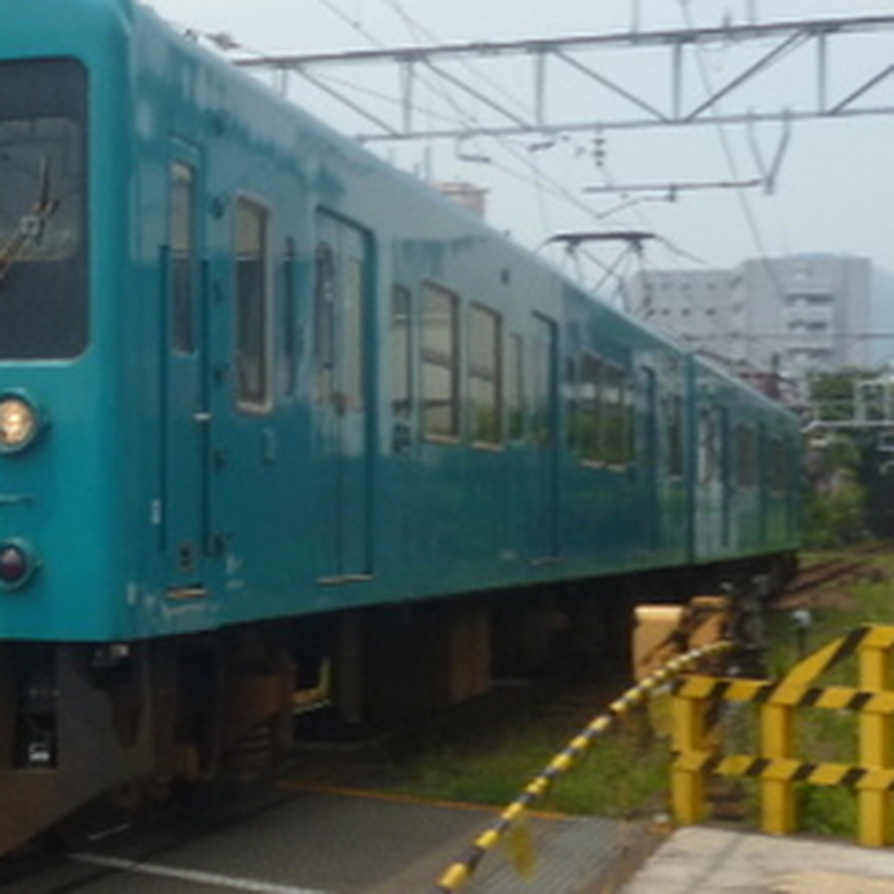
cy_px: 432
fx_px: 2367
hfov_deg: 20.6
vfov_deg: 21.4
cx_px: -29
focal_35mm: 81
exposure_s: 1/125
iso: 100
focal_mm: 5
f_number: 9
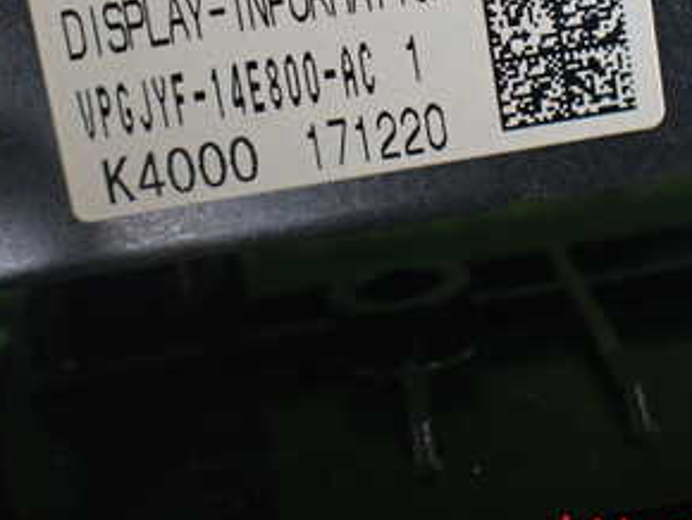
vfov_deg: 23.0
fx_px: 1240
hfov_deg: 31.1
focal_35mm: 62
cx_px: 384
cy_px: 33
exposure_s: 1/125
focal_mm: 5.4
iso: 500
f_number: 2.3
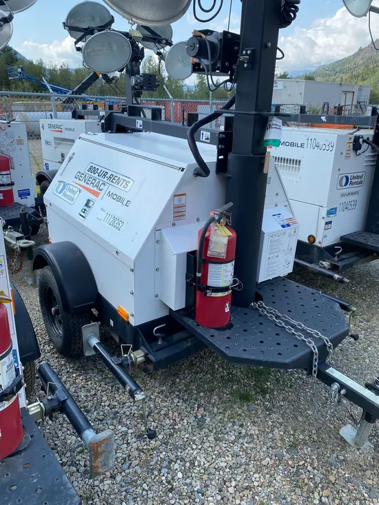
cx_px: 190
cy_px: 252
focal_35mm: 26
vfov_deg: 67.3
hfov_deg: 53.1
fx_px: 379
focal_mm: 4.25
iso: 32
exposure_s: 1/1114
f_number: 1.8
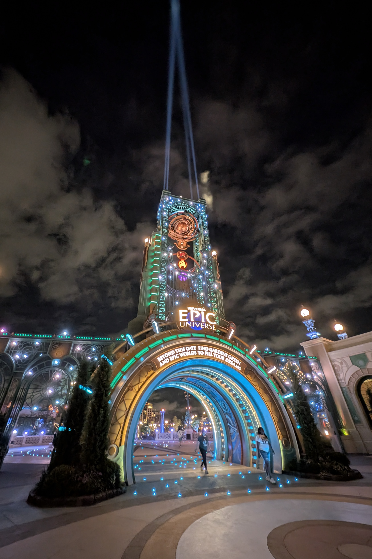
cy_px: 275
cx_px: 180
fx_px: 202
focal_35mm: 13
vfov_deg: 108.3
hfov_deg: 85.4
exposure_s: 1/23.8
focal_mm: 2.23
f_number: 1.95
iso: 277
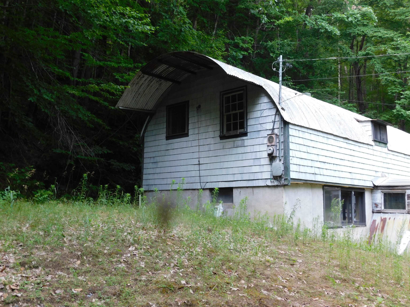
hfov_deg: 51.4
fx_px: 426
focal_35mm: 36
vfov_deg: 39.7
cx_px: 205
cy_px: 154
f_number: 3.5
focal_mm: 6.3
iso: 125
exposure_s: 1/40
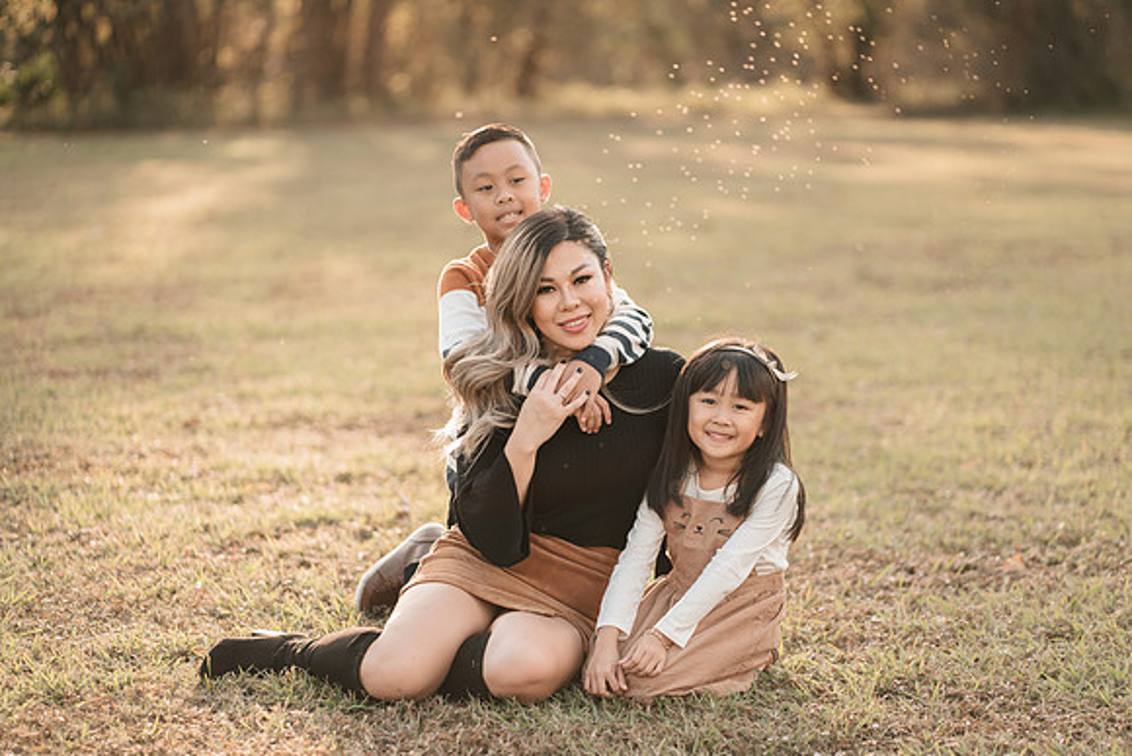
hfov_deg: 23.9
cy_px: 378
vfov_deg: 16.1
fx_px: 2673
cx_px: 566
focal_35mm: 85
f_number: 2
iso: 100
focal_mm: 85
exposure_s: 1/640
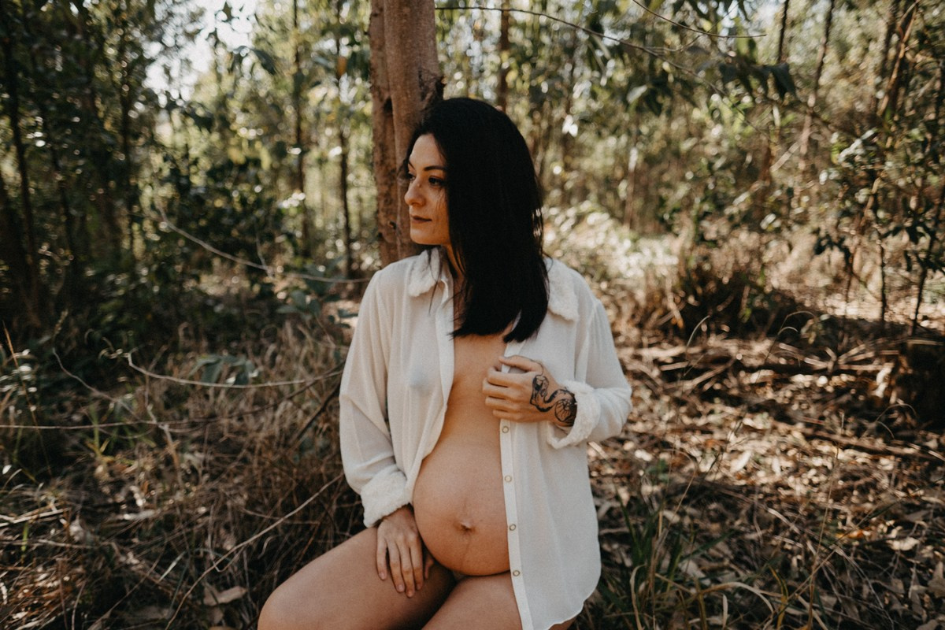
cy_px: 315
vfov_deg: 53.1
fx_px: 630
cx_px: 472
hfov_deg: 73.7
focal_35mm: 24
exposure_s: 1/500
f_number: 1.6
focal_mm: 16
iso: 80
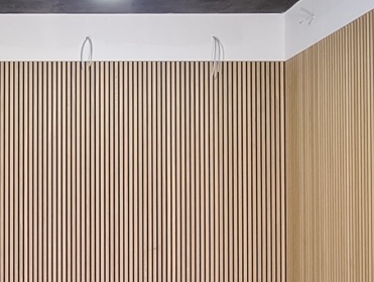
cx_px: 87
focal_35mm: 49
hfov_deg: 37.8
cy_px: 170
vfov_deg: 29.6
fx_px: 530
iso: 320
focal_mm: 2.2
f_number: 2.2
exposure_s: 1/33
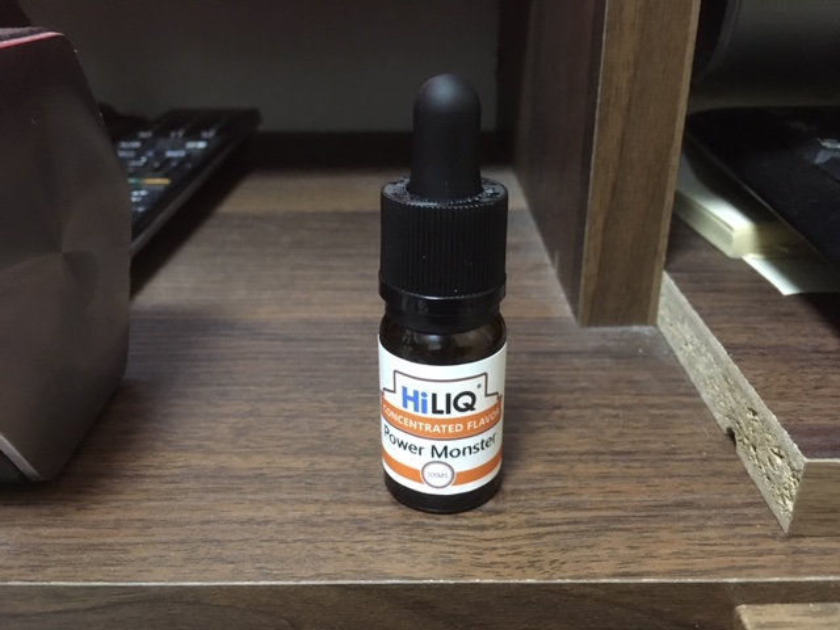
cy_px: 315
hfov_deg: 61.7
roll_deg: +0.0
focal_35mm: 29
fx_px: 704
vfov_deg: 48.2
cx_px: 420
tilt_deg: -25.4
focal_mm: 4.15
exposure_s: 1/15
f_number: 2.2
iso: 400
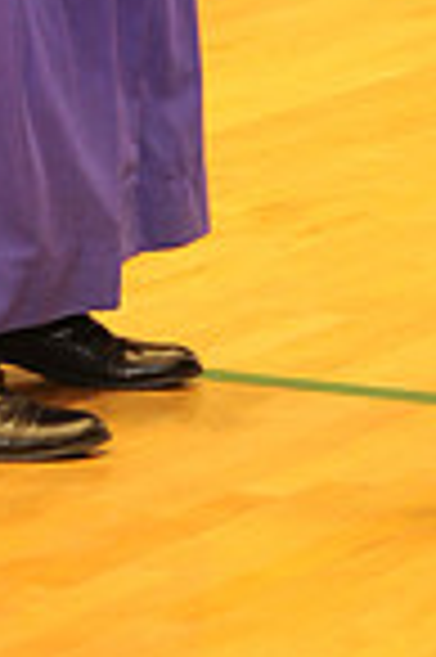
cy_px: -639
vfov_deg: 4.9
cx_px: 265
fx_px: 7575
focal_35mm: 416
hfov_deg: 3.3
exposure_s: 1/60
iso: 1250
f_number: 5.6
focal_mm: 105
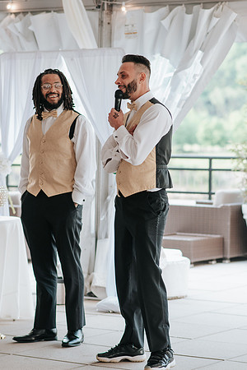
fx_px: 1312
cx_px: 124
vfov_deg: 16.1
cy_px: 185
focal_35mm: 128
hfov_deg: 10.8
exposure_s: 1/250
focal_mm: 85
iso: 400
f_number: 2.8
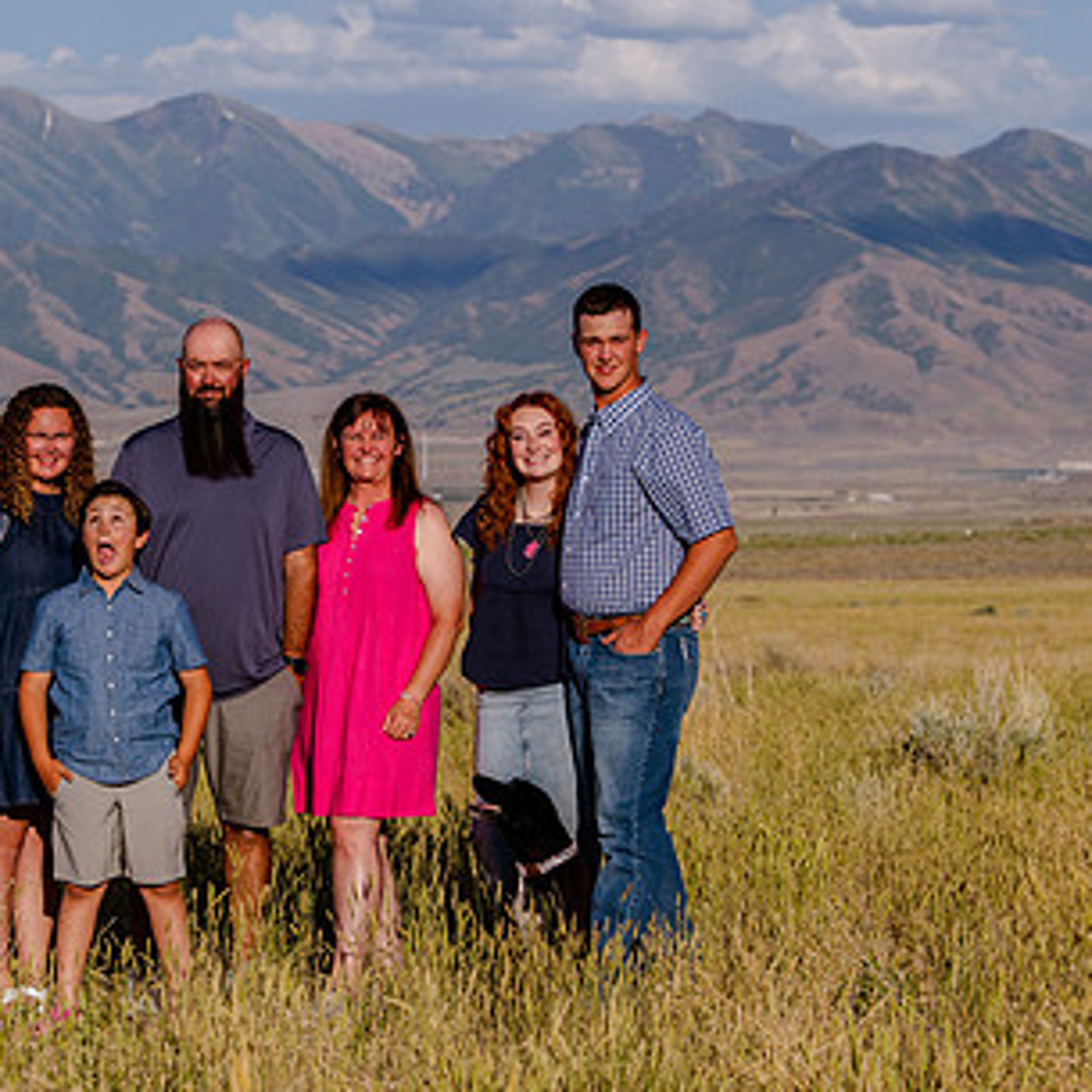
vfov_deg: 10.3
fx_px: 6067
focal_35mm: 170
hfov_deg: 10.3
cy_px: 503
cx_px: 283
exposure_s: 1/800
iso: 200
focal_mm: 105
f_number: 7.1
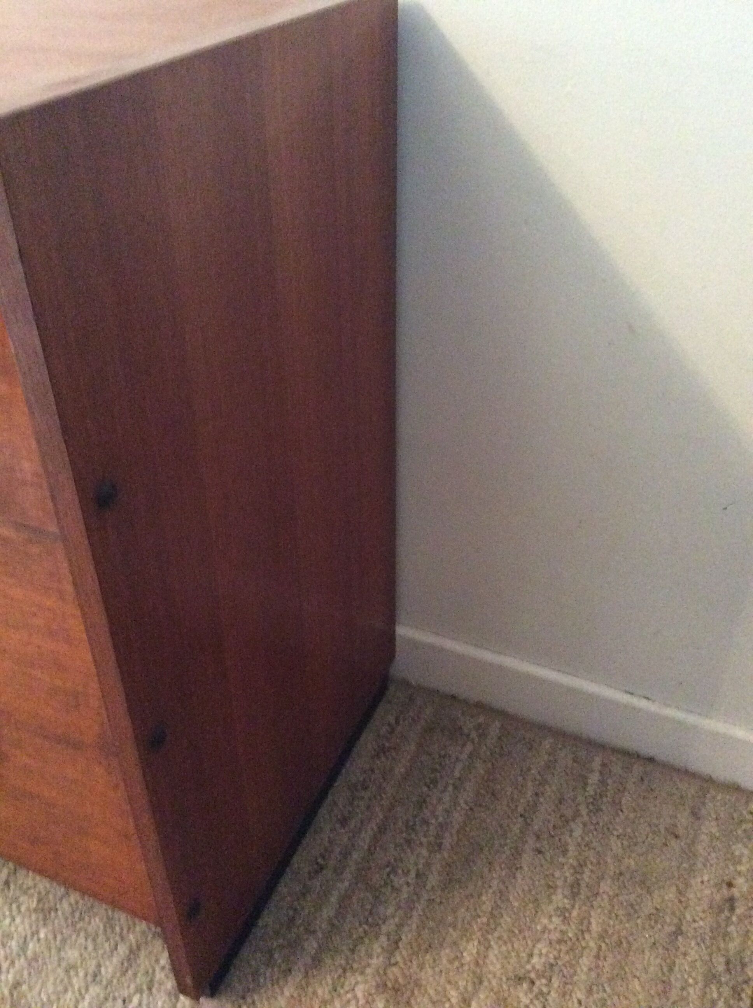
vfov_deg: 56.9
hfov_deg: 44.1
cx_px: 376
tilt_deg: -35.8
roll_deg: +0.9
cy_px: 504
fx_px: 931
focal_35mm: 32
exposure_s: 1/17
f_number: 2.4
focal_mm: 3.3
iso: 500
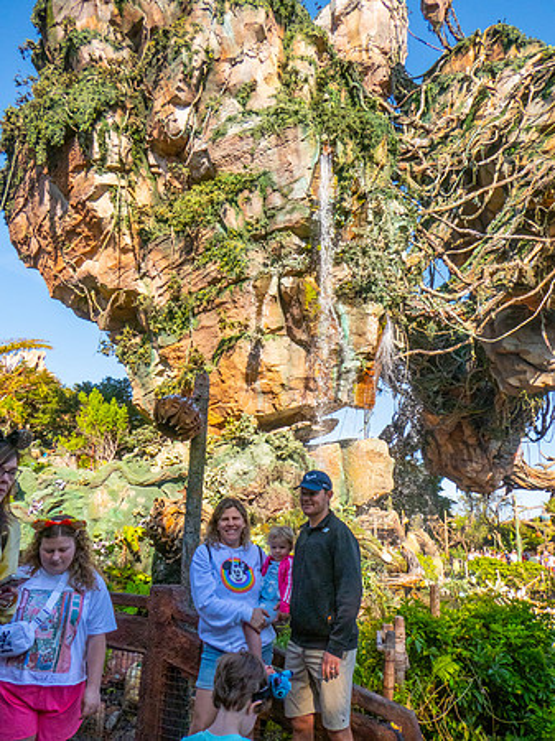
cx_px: 278
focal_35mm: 24
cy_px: 370
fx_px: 514
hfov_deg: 56.8
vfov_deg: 71.6
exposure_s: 1/500
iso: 80
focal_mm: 4.3
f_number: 4
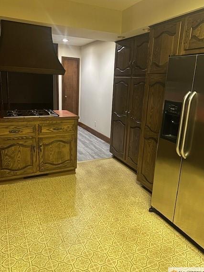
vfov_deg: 65.3
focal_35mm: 27
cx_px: 99
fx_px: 212
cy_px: 130
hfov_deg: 51.4
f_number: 1.78
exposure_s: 1/60
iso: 400
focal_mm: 6.86
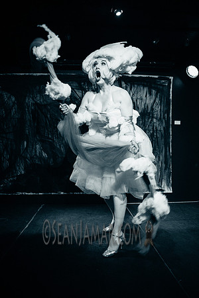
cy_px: 149
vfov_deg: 73.7
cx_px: 100
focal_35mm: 24
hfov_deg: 53.1
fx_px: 199
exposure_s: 1/400
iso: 5000
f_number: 2.8
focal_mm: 24
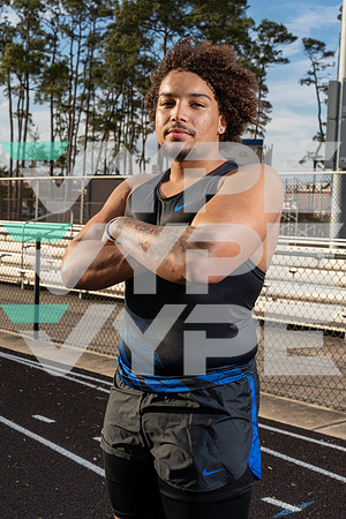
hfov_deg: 25.1
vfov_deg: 36.9
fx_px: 778
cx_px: 173
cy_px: 260
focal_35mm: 54
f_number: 10
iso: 160
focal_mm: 54
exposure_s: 1/250
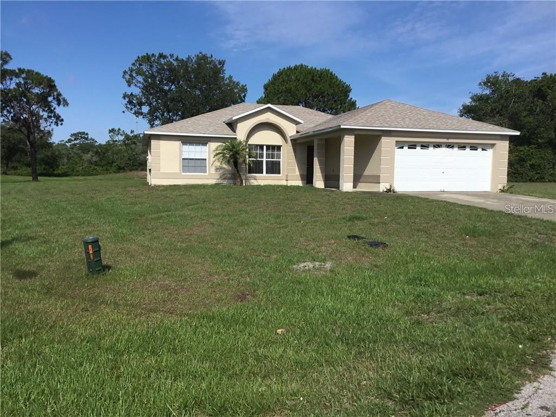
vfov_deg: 45.4
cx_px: 278
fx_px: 498
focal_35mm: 31
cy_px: 208
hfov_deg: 58.4
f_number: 2.4
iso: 25
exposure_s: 1/1597
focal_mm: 3.3
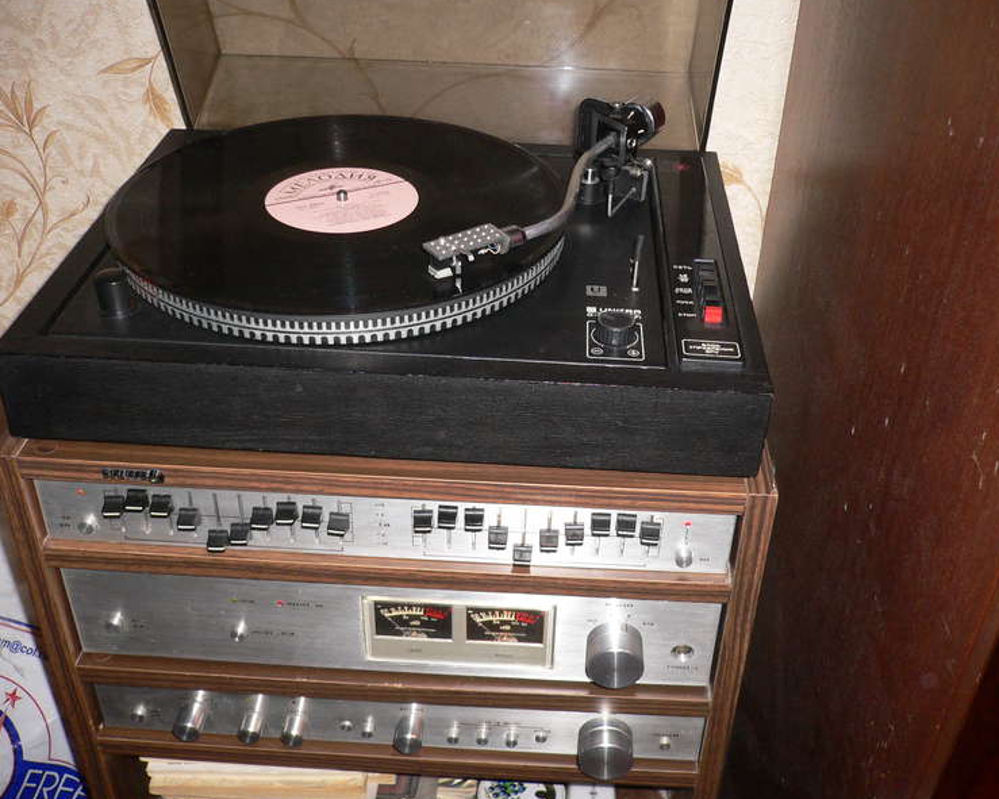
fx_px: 1094
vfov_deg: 40.1
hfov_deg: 49.1
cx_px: 519
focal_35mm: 37
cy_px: 400
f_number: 2.8
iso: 100
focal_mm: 5.8
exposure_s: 1/8
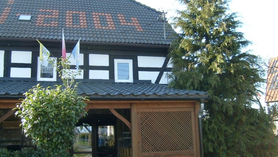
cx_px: 134
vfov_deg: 29.7
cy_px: 82
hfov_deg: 50.5
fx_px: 295
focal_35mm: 40
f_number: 2.8
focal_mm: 5.8
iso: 80
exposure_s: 1/250
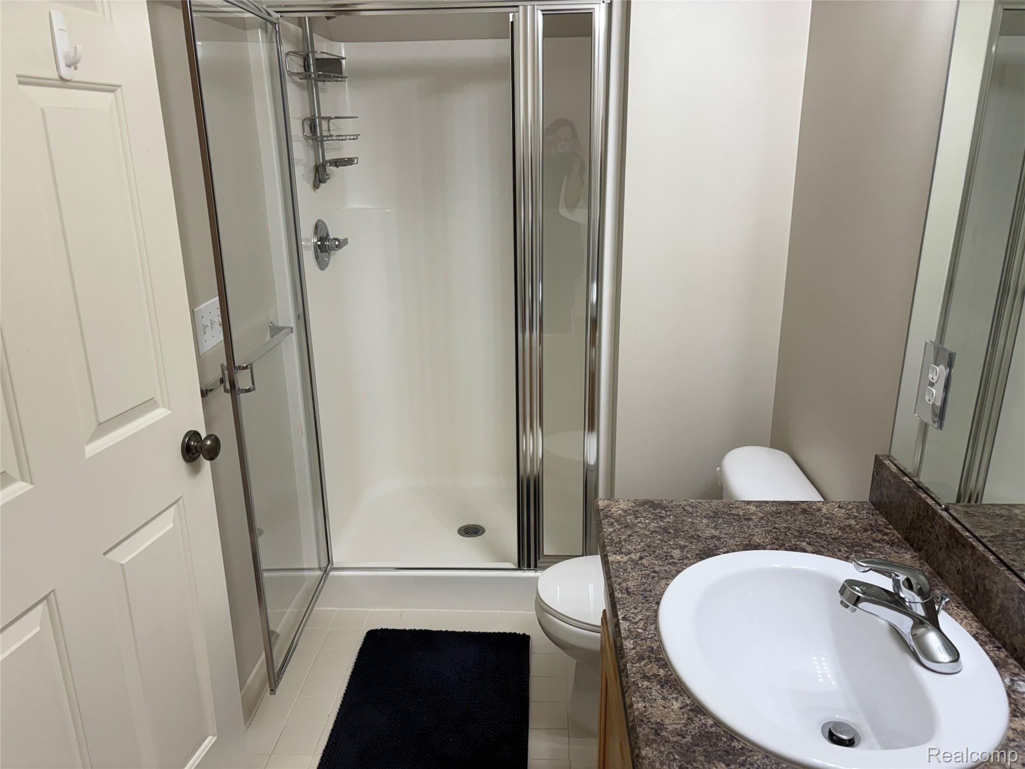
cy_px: 384
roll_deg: +1.6
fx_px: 770
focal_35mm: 26
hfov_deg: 67.3
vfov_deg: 53.1
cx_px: 512
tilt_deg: -16.8
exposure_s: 1/120
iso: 80
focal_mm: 5.96
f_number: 1.6
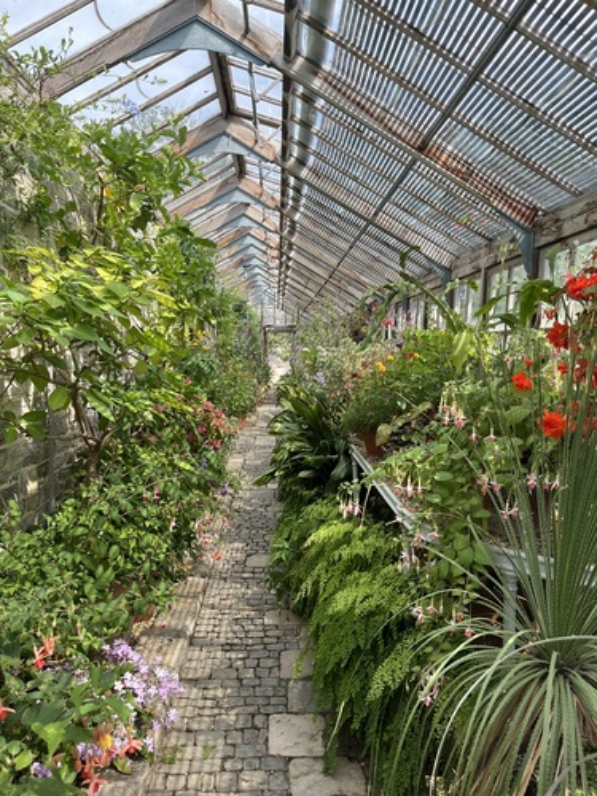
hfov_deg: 53.1
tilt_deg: -4.4
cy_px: 398
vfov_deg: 67.3
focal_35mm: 26
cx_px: 298
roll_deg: +0.3
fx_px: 598
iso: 50
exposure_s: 1/975
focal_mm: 5.1
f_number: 1.6
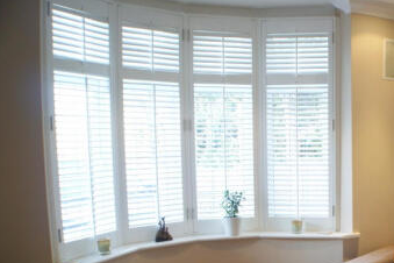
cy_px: 225
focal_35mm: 58
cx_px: 370
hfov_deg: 32.4
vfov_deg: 22.9
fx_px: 635
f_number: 3.5
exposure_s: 1/30
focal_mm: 20
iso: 400
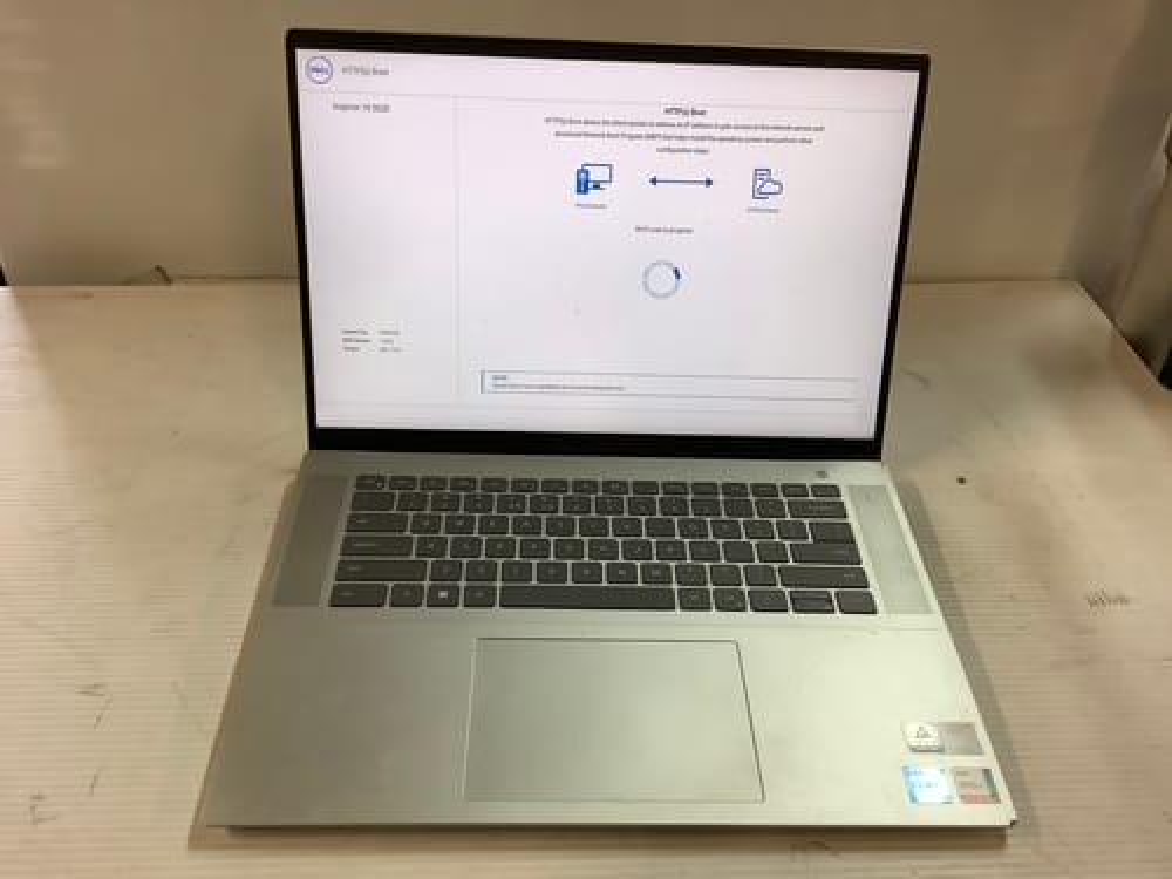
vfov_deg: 45.4
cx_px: 586
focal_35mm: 31
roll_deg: +0.1
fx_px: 1050
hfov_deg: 58.4
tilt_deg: -36.7
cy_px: 440
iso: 80
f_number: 2.4
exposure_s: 1/50
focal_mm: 3.3
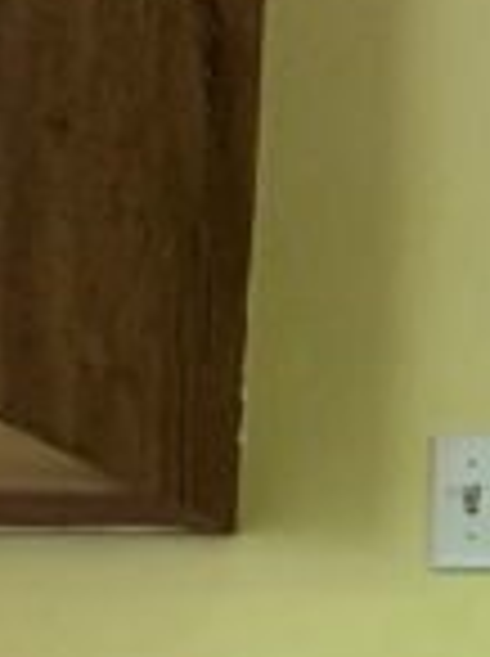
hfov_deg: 15.7
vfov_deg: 24.8
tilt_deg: +1.7
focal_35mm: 64
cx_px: 1083
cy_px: 929
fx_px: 1211
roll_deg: -2.7
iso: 250
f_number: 2.2
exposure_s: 1/60
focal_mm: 2.22
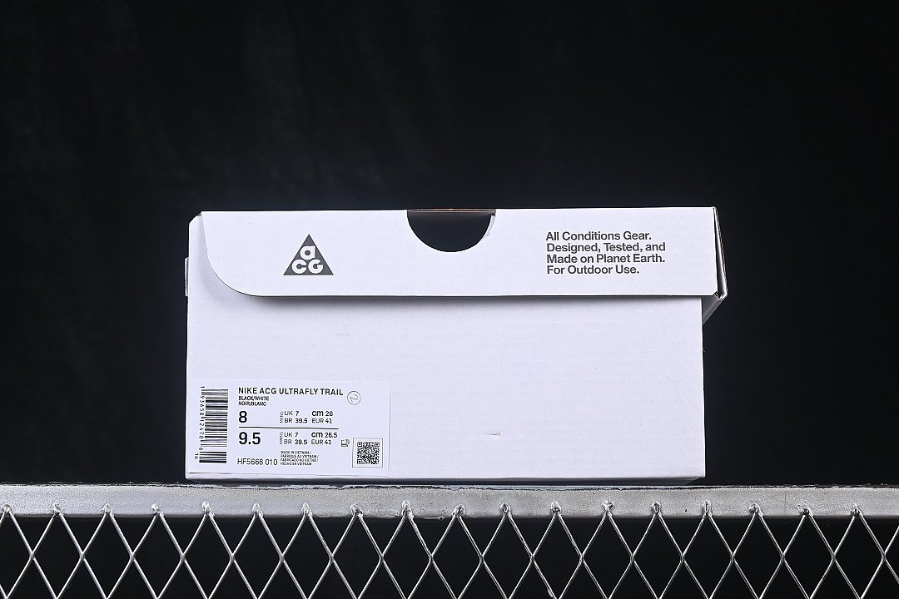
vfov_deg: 18.2
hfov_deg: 27.0
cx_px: 450
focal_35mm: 75
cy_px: 300
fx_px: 1873
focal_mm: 50
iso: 160
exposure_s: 1/80
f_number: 8
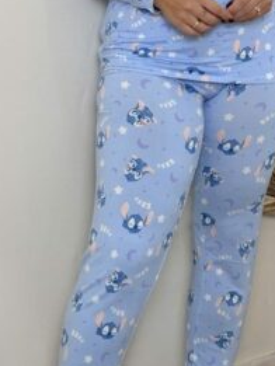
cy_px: 35
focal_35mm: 92
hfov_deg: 16.0
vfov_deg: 20.8
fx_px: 974
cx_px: 189
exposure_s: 1/50
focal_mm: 2.71
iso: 100
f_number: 1.9
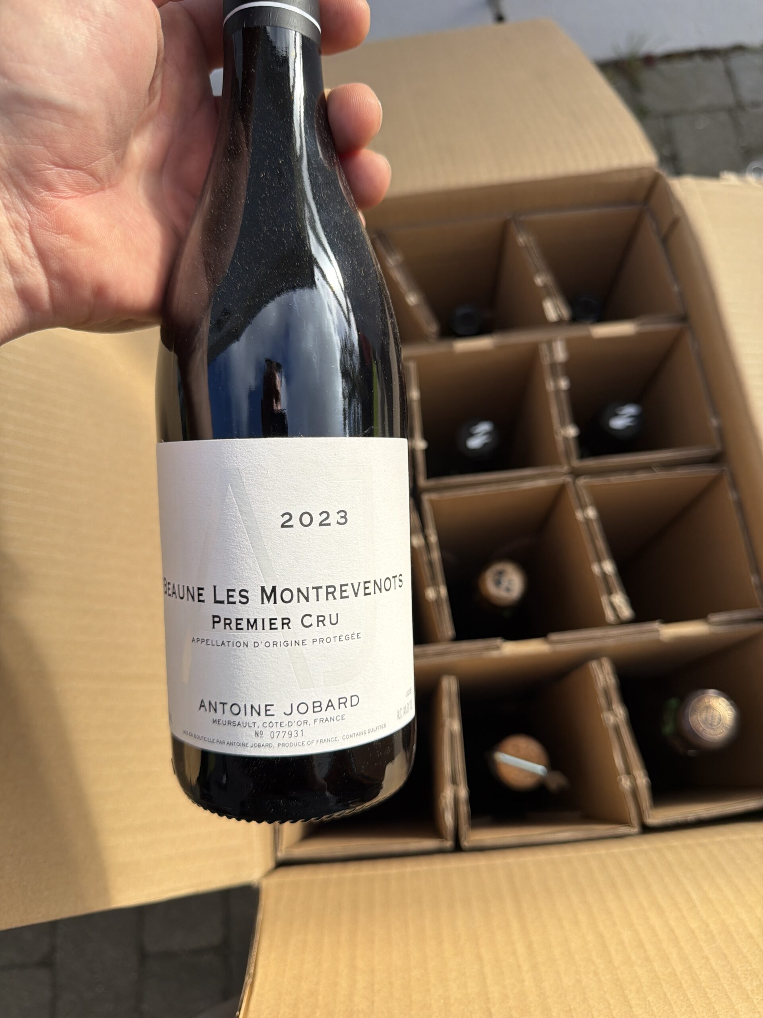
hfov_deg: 56.8
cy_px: 509
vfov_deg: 71.6
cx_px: 382
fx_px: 705
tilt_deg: -72.2
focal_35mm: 24
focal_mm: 6.76
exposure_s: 1/1949
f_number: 1.78
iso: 80
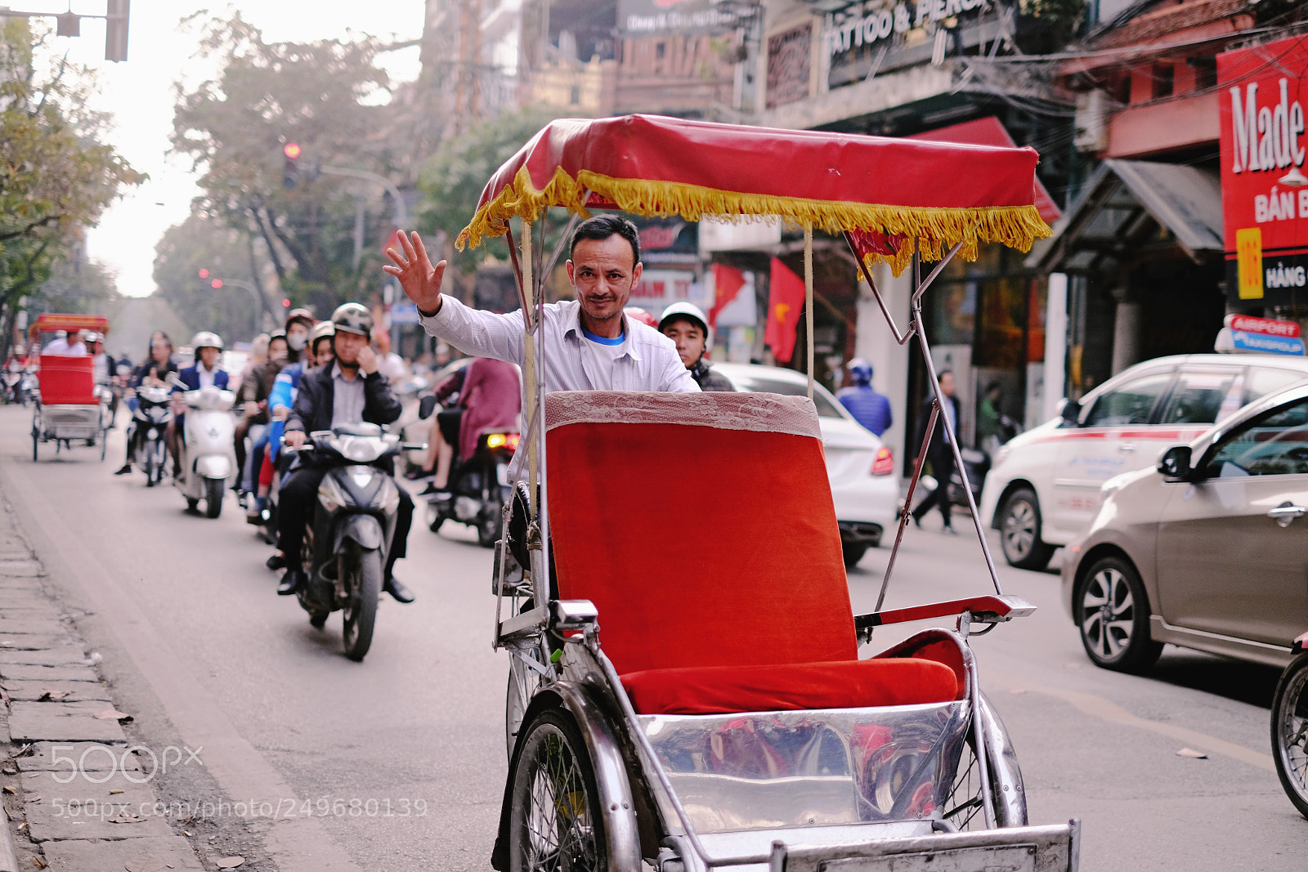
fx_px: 1926
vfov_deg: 25.5
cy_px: 436
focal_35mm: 53
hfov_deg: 37.5
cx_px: 654
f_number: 1.4
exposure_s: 1/3800
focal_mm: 35
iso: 400
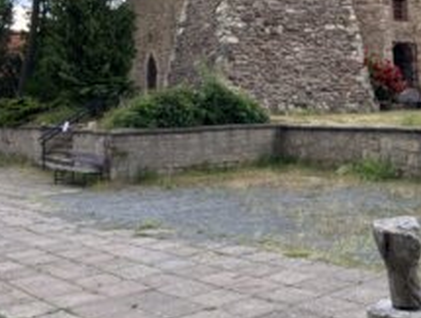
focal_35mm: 52
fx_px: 633
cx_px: 251
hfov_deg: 36.6
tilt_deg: +10.4
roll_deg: +2.0
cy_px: -2
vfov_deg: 26.6
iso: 20
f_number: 1.8
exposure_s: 1/432
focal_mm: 3.99
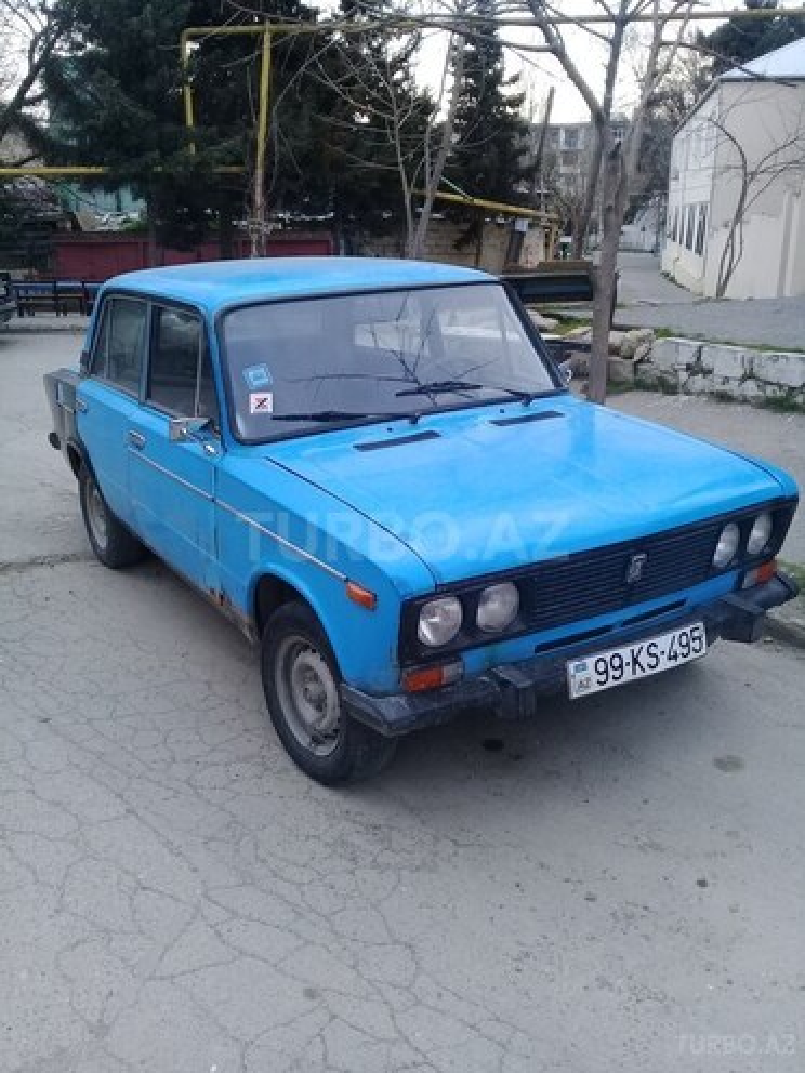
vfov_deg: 58.4
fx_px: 961
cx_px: 402
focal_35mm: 31
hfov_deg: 45.4
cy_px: 536
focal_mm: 3.3
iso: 50
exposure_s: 1/344
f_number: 2.2
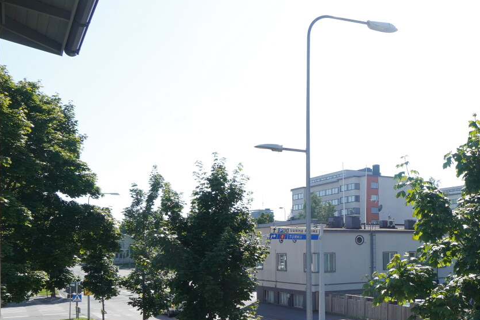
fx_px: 520
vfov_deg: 33.3
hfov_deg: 42.5
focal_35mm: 39
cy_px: 254
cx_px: 484
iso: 100
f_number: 8
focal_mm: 10
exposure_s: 1/200
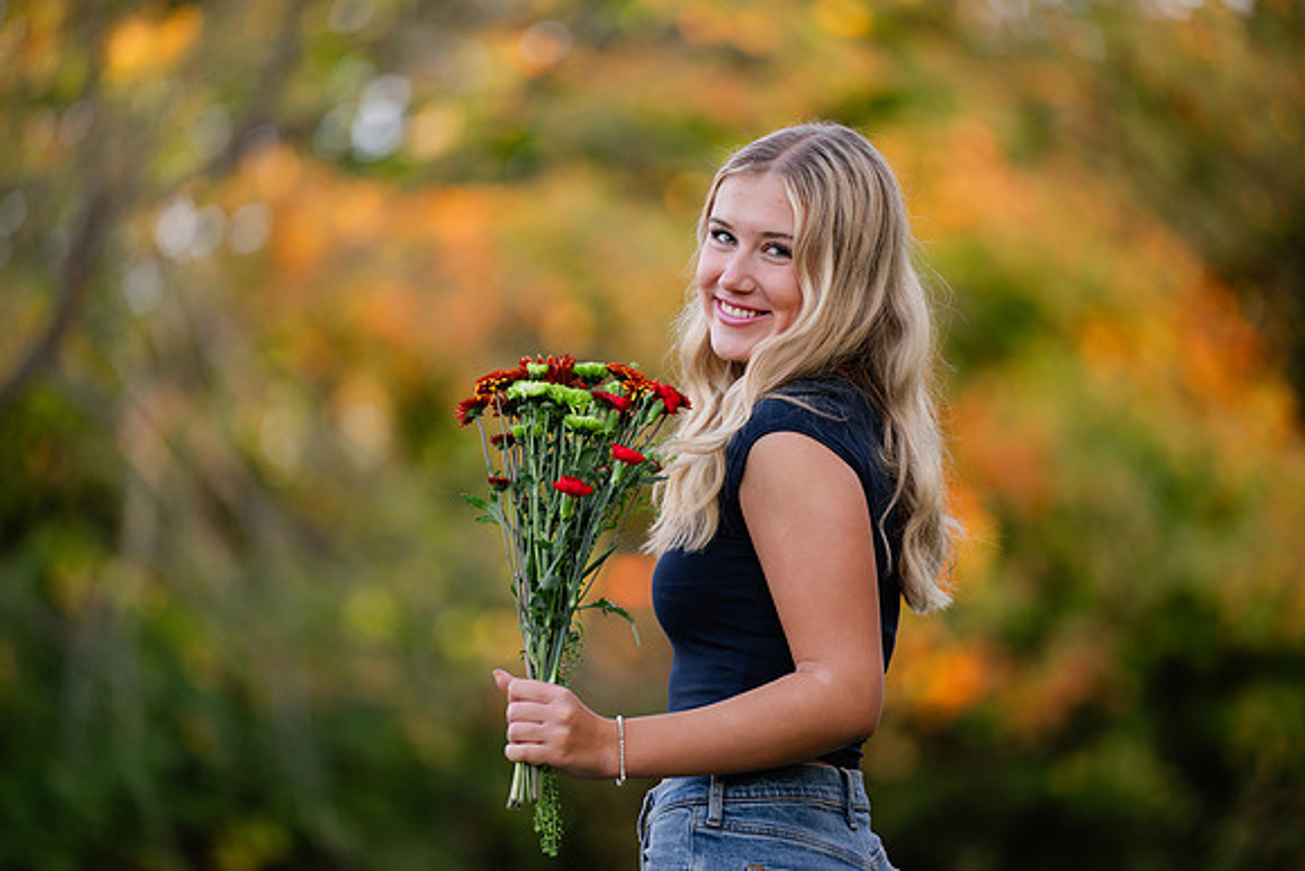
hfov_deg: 10.3
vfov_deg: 6.9
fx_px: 7251
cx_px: 652
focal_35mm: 200
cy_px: 436
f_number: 2.8
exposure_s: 1/320
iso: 500
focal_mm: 200
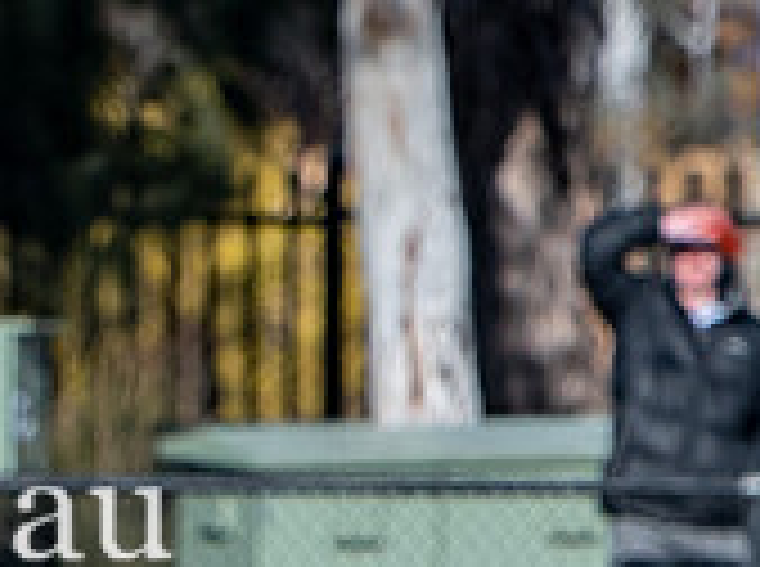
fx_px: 55867
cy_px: 594
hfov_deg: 0.8
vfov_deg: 0.6
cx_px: -403
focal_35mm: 2550
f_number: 5
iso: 220
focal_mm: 200
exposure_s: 1/1250
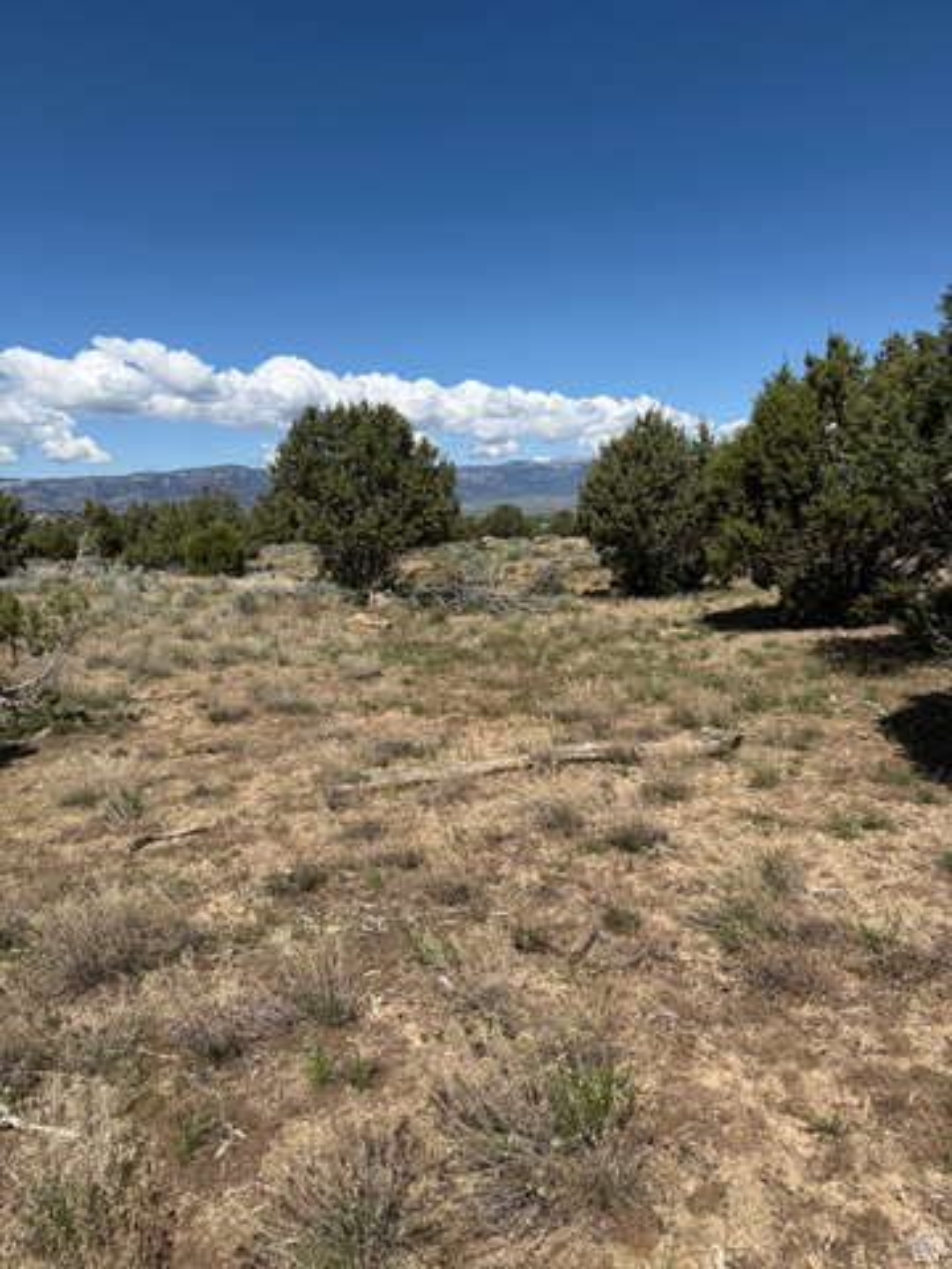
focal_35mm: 24
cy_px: 634
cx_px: 476
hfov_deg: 56.8
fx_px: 880
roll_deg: +2.6
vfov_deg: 71.6
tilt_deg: -9.6
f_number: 1.78
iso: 80
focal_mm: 6.76
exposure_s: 1/7353
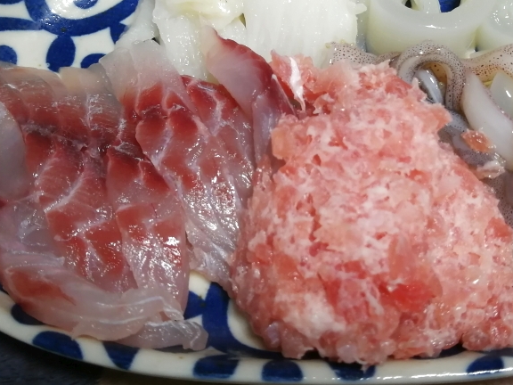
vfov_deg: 29.9
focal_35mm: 48
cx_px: 300
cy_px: 105
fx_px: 711
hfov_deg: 39.5
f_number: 1.8
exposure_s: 1/33.3
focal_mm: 3.62
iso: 125
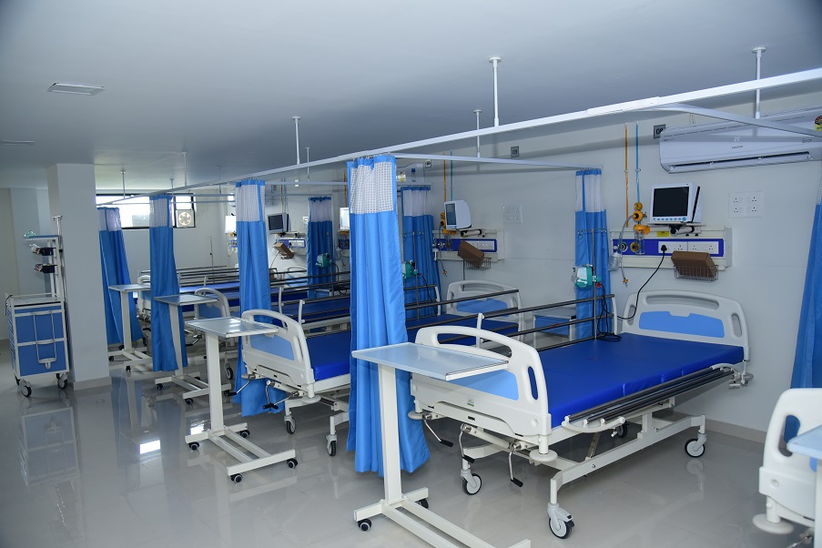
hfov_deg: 65.5
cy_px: 274
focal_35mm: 28
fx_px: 639
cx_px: 411
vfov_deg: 46.4
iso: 800
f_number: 4.5
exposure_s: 1/160
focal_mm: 28
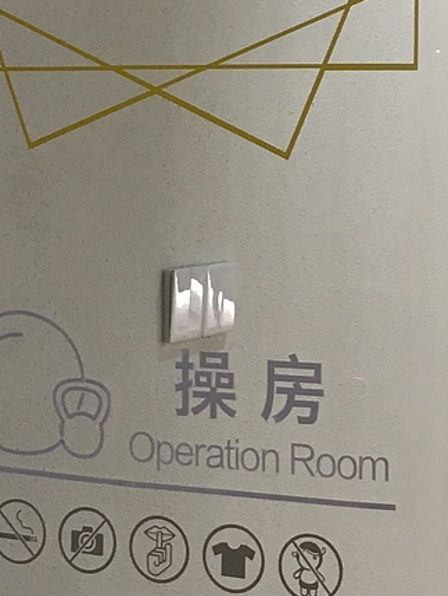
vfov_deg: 17.1
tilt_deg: -3.8
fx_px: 1982
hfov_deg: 12.9
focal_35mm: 115
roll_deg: -0.4
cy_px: 189
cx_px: 239
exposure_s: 1/33
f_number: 2.2
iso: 100
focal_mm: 4.15
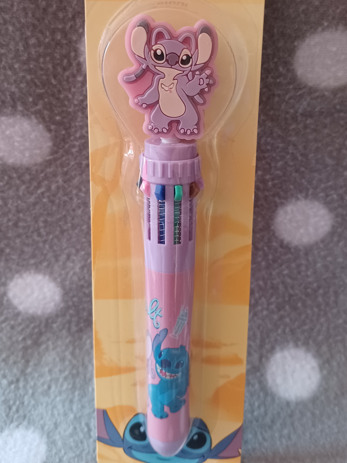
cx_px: 174
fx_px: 334
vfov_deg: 69.4
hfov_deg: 54.9
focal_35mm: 25
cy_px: 232
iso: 400
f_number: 1.8
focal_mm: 4.6
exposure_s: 1/25
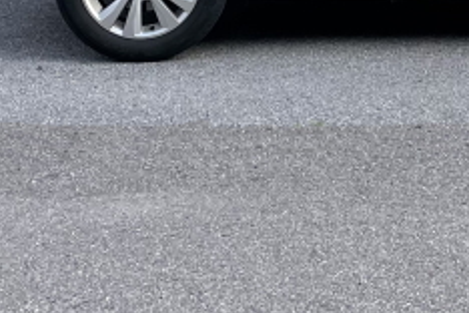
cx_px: 500
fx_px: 1003
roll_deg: +1.6
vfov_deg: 16.2
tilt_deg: -2.8
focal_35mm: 77
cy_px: -161
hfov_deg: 24.7
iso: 32
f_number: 1.6
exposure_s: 1/796
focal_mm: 4.2
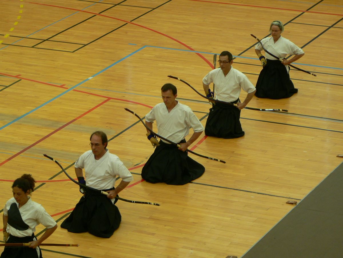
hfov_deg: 12.8
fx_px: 1526
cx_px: 172
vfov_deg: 9.6
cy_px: 129
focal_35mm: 154
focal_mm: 25.7
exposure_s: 1/30
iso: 100
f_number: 3.3
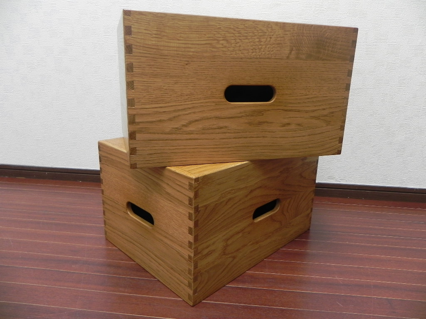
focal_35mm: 26
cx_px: 213
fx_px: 320
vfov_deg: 53.1
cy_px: 160
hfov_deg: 67.3
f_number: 2.8
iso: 160
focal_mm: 4.6
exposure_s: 1/36.5
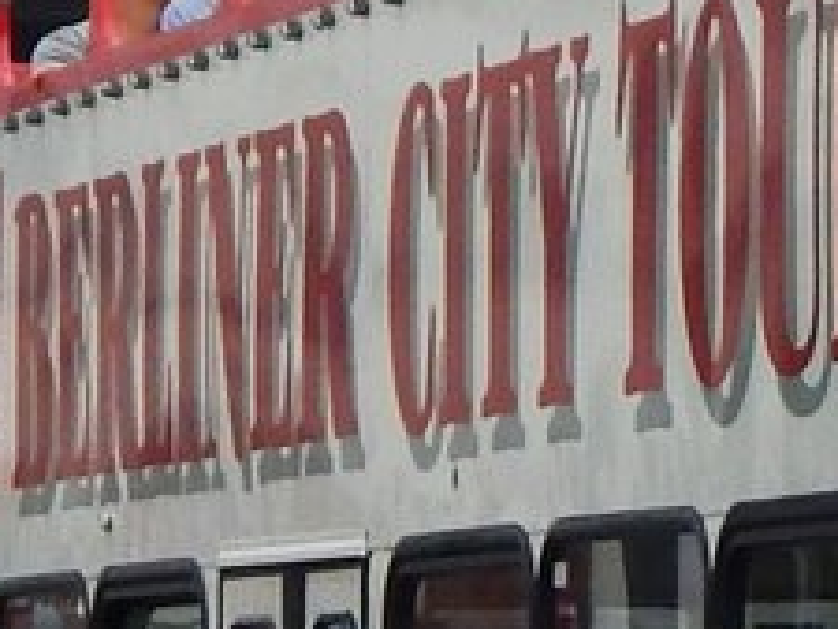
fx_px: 7872
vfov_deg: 4.6
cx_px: 1587
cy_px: 603
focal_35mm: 325
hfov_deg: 6.0
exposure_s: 1/500
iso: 125
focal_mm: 10.9
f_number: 4
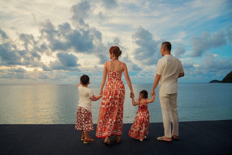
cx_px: 116
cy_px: 78
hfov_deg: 73.7
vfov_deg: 53.1
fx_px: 155
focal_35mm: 24
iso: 400
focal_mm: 24
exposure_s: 1/250
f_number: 5.6
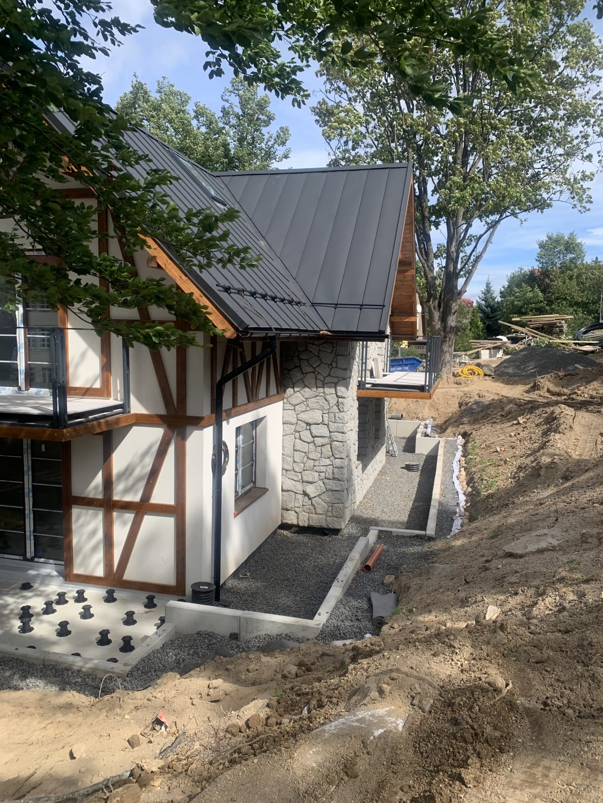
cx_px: 302
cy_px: 402
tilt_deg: -6.2
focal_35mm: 26
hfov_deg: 53.1
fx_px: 604
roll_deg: -1.5
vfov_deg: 67.3
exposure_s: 1/1718
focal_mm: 4.25
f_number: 1.8
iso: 25
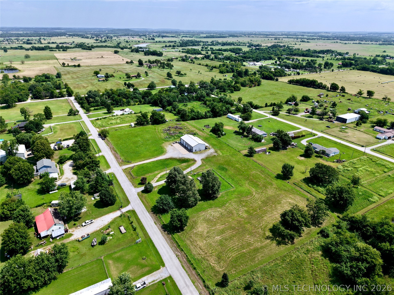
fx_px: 273
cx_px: 197
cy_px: 148
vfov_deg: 56.8
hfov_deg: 71.6
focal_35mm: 24
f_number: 1.8
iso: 110
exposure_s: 1/400
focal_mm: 8.67
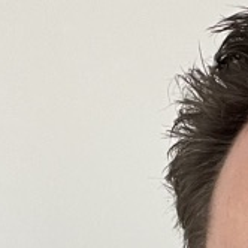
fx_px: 1038
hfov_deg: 12.8
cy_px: 371
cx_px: 394
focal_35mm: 128
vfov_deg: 12.9
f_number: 2.2
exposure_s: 1/54
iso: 400
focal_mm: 2.71
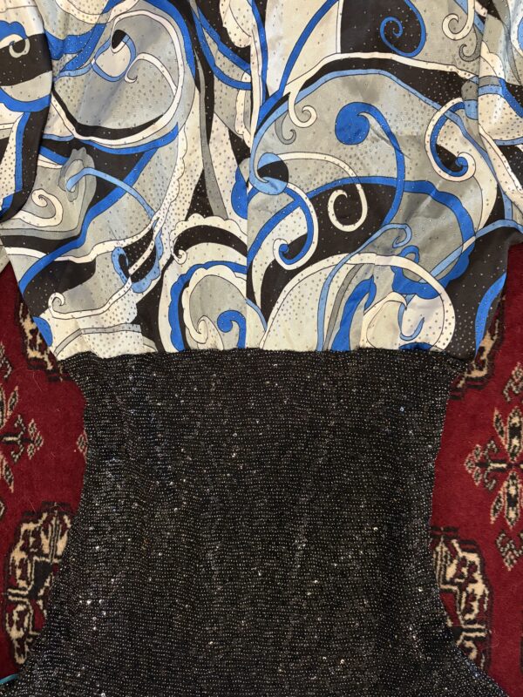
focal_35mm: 26
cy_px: 348
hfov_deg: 53.1
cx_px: 262
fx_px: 524
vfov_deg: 67.3
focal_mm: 5.96
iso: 400
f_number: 1.6
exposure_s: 1/40
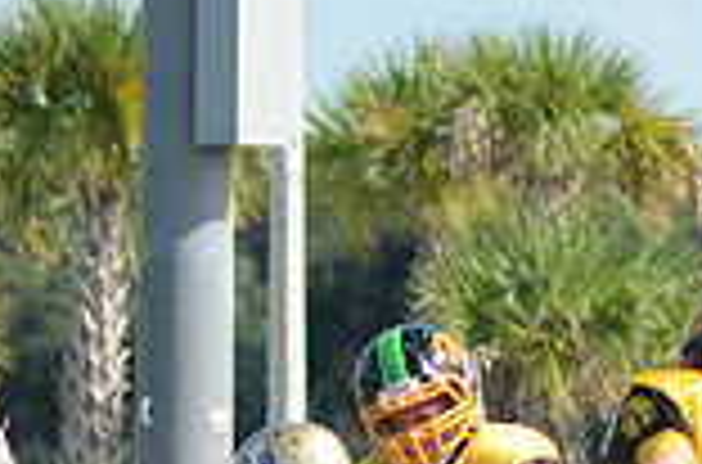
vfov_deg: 1.2
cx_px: 990
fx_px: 21696
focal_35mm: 1116
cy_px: 757
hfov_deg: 1.9
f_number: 7.1
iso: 400
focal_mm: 200
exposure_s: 1/1000
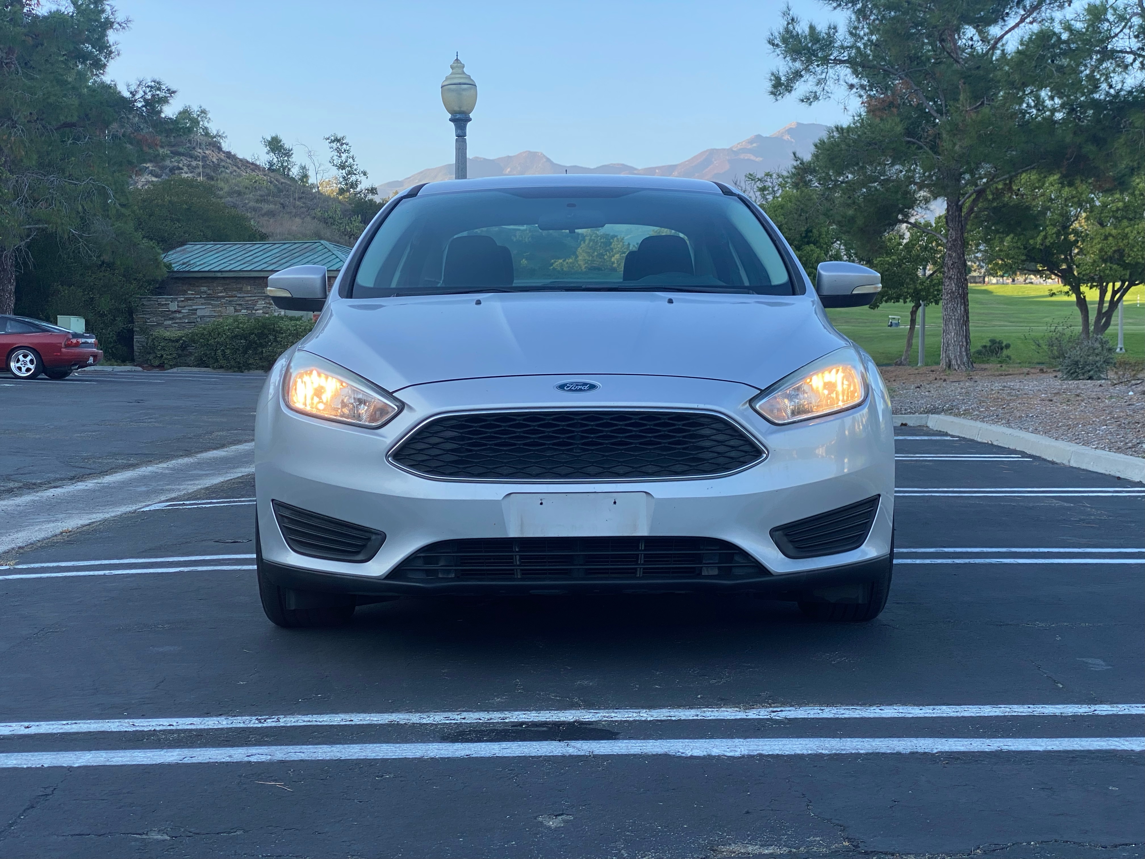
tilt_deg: -3.0
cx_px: 572
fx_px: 1720
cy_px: 430
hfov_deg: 36.8
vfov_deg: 28.0
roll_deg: -1.1
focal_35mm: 52
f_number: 2
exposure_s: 1/311
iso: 20
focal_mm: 6
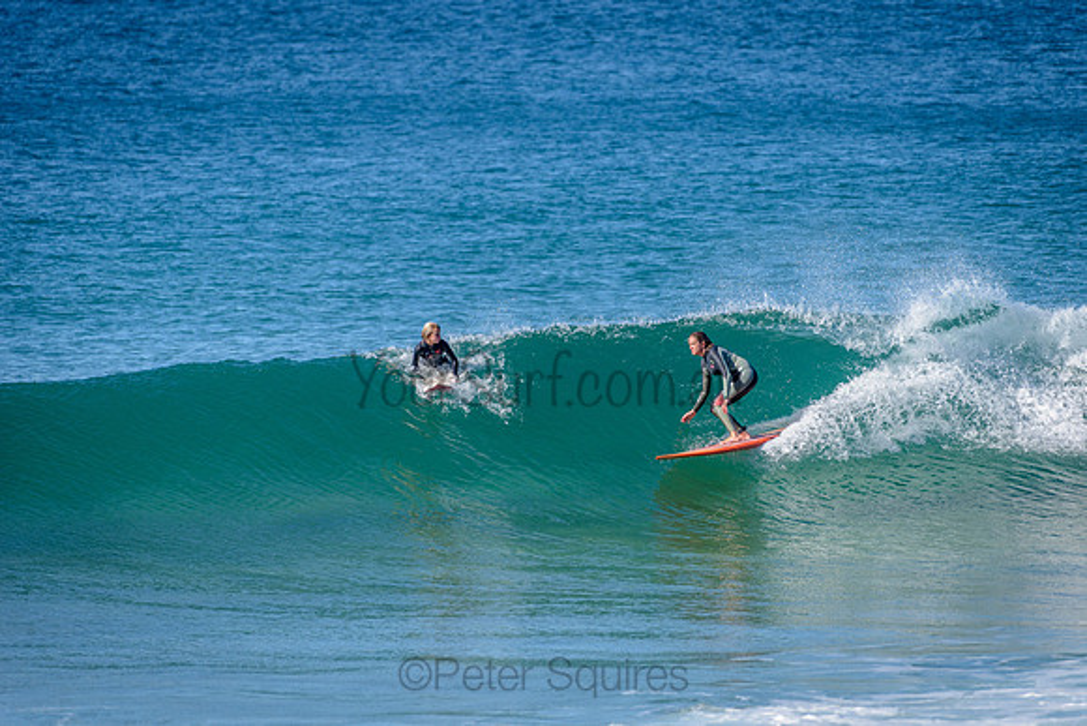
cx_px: 544
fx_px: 15100
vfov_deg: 2.8
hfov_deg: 4.1
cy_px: 363
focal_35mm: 500
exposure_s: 1/2000
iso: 220
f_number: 5.6
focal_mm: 500
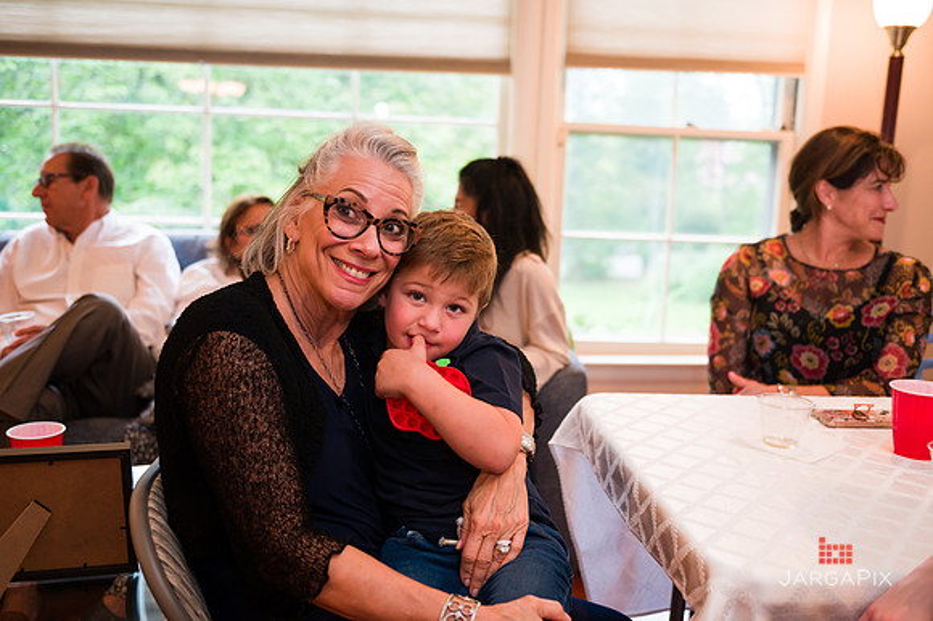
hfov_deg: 54.5
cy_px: 310
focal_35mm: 35
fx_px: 907
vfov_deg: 37.8
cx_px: 466
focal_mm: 35
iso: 1600
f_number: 3.2
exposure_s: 1/200
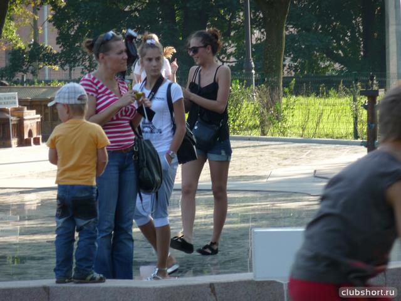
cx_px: 200
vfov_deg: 5.3
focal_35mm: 280
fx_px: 3244
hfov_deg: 7.1
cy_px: 150
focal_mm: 47
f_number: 4.9
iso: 100
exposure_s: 1/100
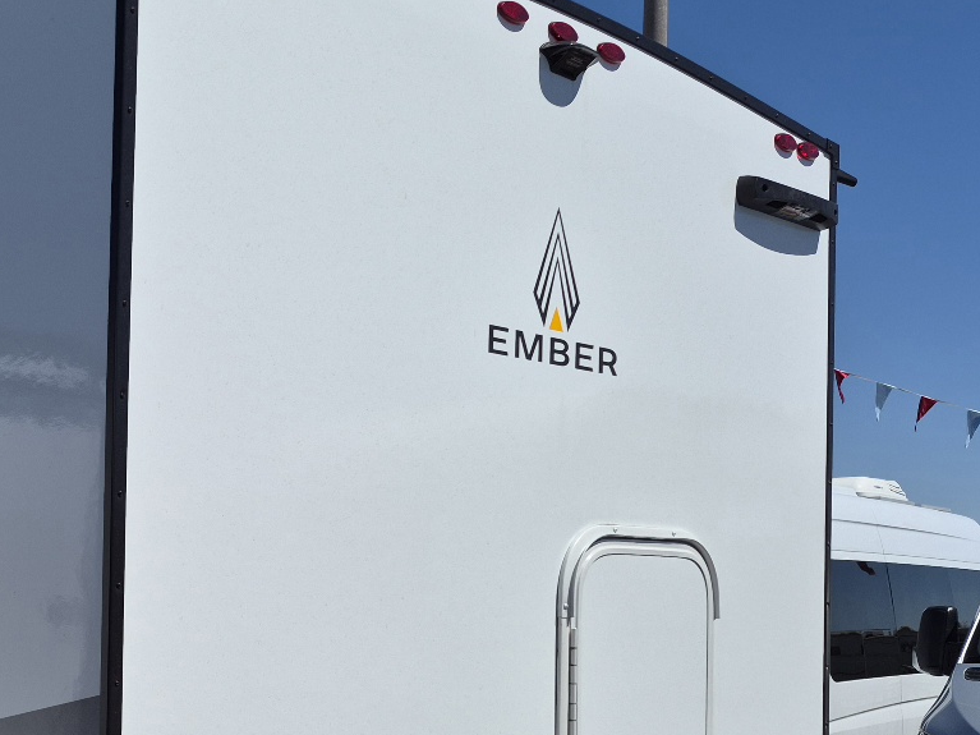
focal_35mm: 48
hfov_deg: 35.5
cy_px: 591
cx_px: -18
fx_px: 1359
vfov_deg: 29.5
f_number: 1.8
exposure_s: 1/10000
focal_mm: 5.4
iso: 64
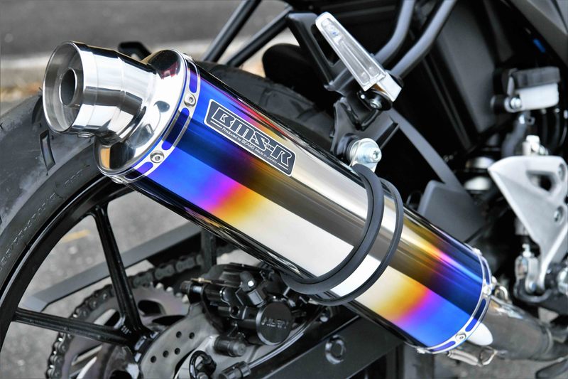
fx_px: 1104
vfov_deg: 19.4
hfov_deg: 28.8
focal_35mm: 70
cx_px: 284
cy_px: 190
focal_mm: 70
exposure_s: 1/500
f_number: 9
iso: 3200
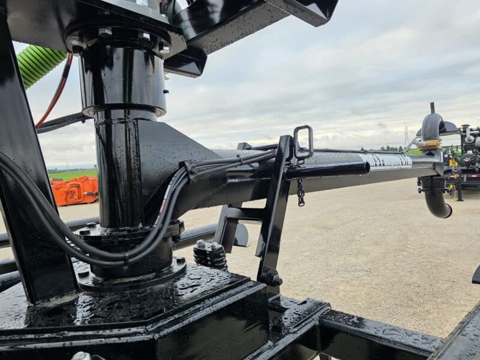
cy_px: 180
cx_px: 240
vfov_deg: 58.9
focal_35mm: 23
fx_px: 319
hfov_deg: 73.9
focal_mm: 6.3
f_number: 1.7
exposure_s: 1/180
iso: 160
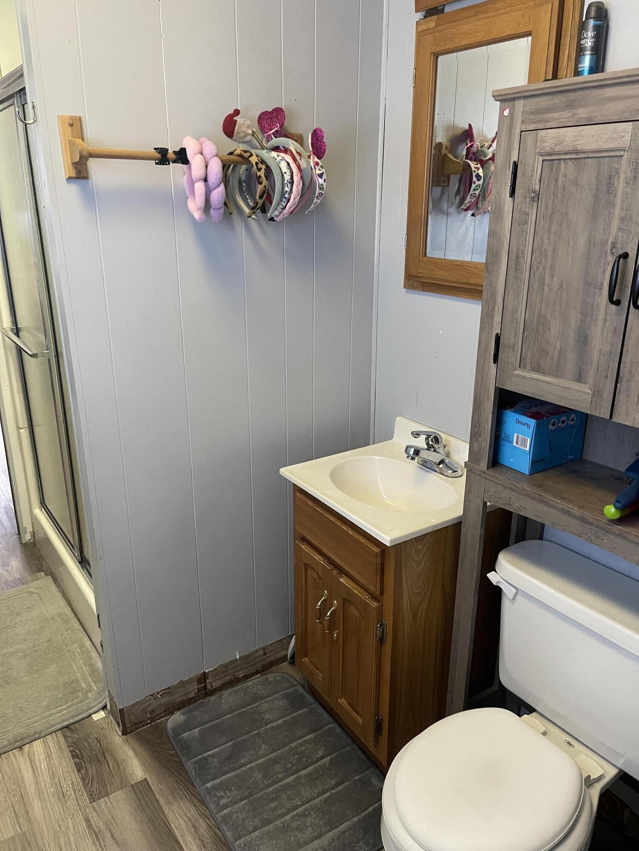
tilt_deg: -19.9
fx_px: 615
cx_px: 320
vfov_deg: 69.4
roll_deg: -0.4
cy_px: 426
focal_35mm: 25
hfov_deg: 54.9
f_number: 1.6
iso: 400
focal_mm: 5.1
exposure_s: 1/40
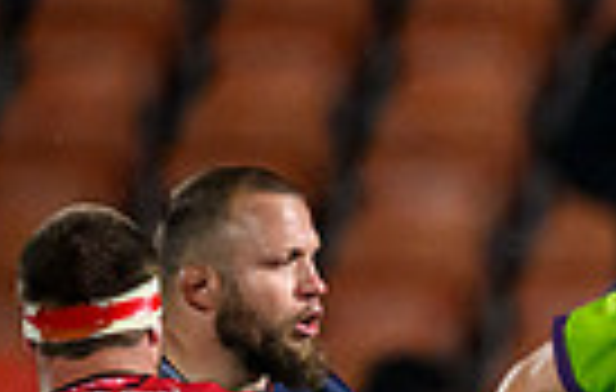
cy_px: 628
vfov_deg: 0.5
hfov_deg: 0.8
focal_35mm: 2732
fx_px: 46073
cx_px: 1280
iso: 8000
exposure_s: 1/1250
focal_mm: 560
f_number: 4
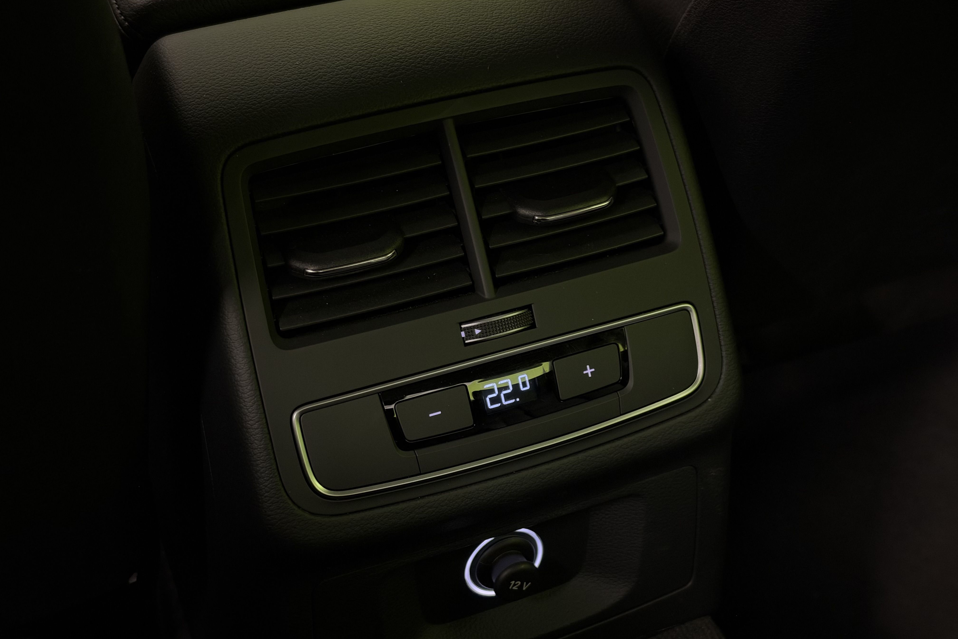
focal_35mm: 50
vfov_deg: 27.0
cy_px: 339
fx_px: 1330
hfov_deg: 39.6
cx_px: 479
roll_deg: -3.1
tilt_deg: -43.7
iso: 400
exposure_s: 1/25
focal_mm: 6.93
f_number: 1.48
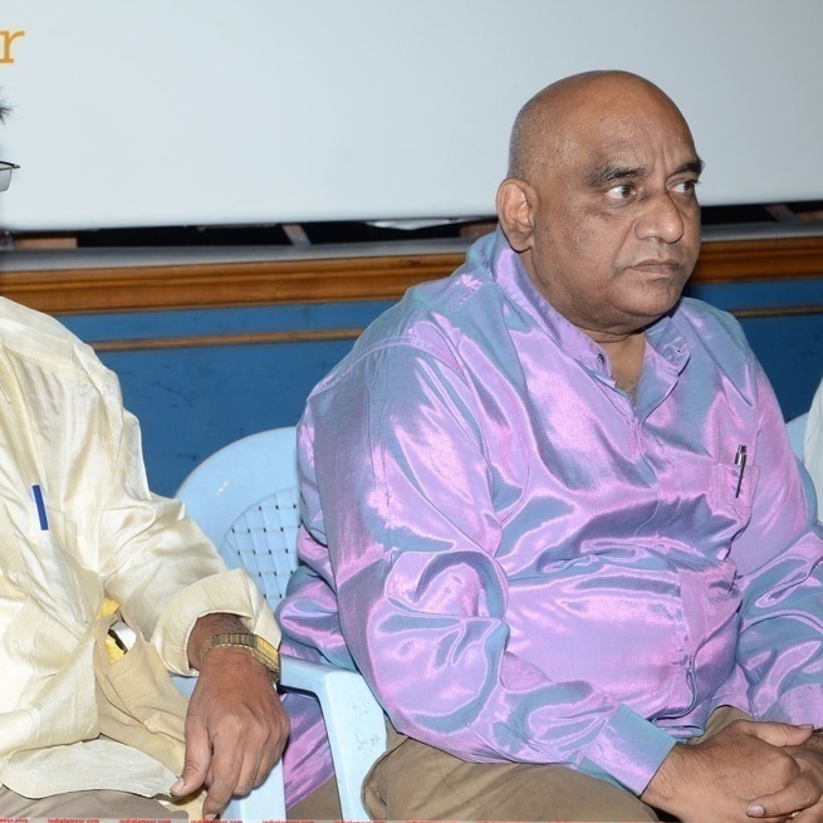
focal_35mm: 101
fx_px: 2717
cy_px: 414
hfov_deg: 17.1
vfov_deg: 17.2
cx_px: 216
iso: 400
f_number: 5.6
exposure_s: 1/125
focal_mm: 52
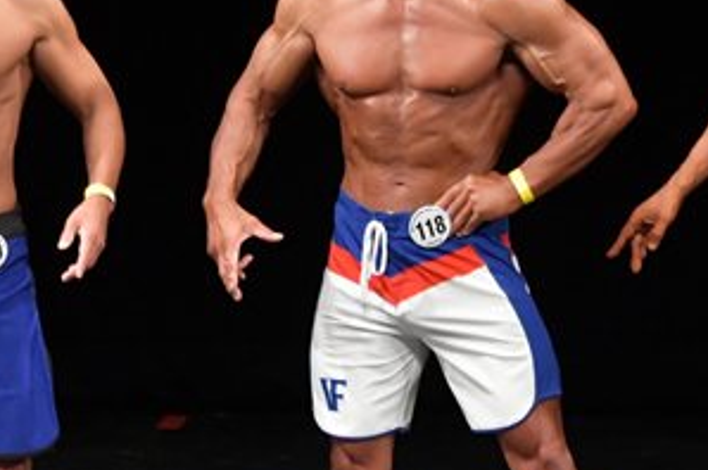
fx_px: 13025
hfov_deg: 3.1
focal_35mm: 663
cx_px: 365
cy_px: 282
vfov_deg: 2.1
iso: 3200
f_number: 5.6
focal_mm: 170
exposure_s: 1/400
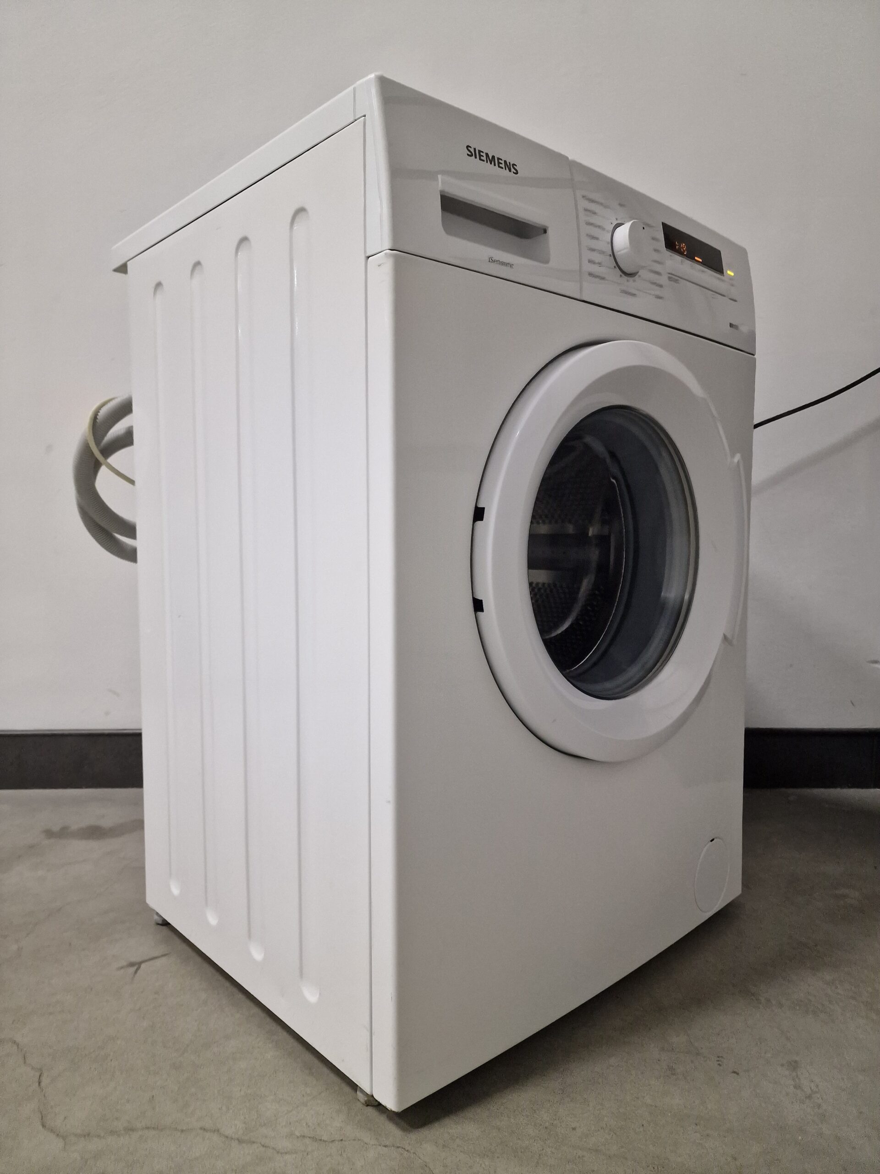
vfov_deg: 73.9
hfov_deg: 58.9
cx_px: 440
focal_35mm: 23
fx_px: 780
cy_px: 587
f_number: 1.8
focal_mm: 6.4
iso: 640
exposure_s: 1/50
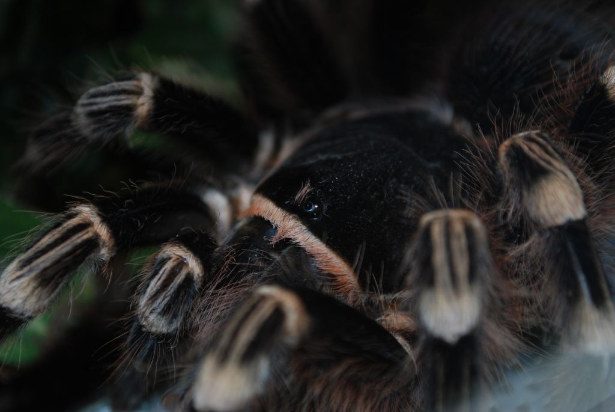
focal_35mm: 82
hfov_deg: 24.6
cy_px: 206
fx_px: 1411
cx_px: 308
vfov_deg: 16.6
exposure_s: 1/125
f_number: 5.6
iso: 100
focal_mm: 55
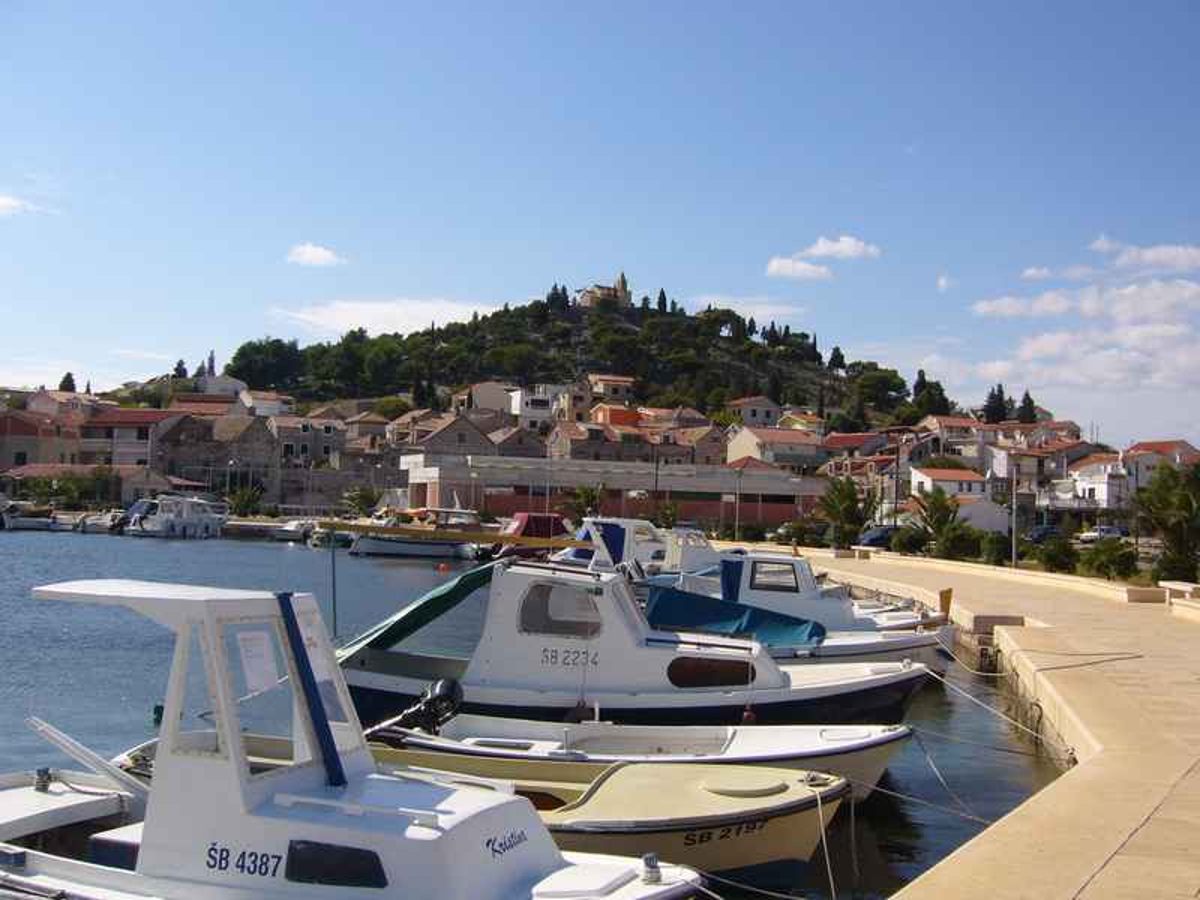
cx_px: 600
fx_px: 1213
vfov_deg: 40.7
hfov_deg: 52.6
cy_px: 450
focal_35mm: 35
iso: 80
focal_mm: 5.8
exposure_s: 1/500
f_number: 5.6
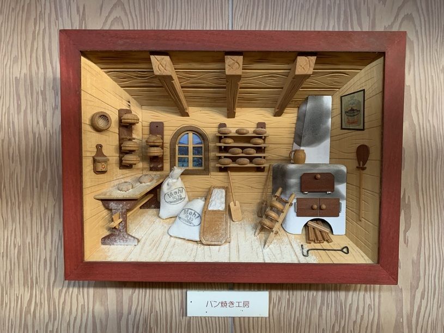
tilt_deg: -3.1
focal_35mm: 26
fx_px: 333
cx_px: 222
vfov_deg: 53.1
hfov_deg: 67.3
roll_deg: +1.2
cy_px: 166
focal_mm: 4.25
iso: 320
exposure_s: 1/30
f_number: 1.8
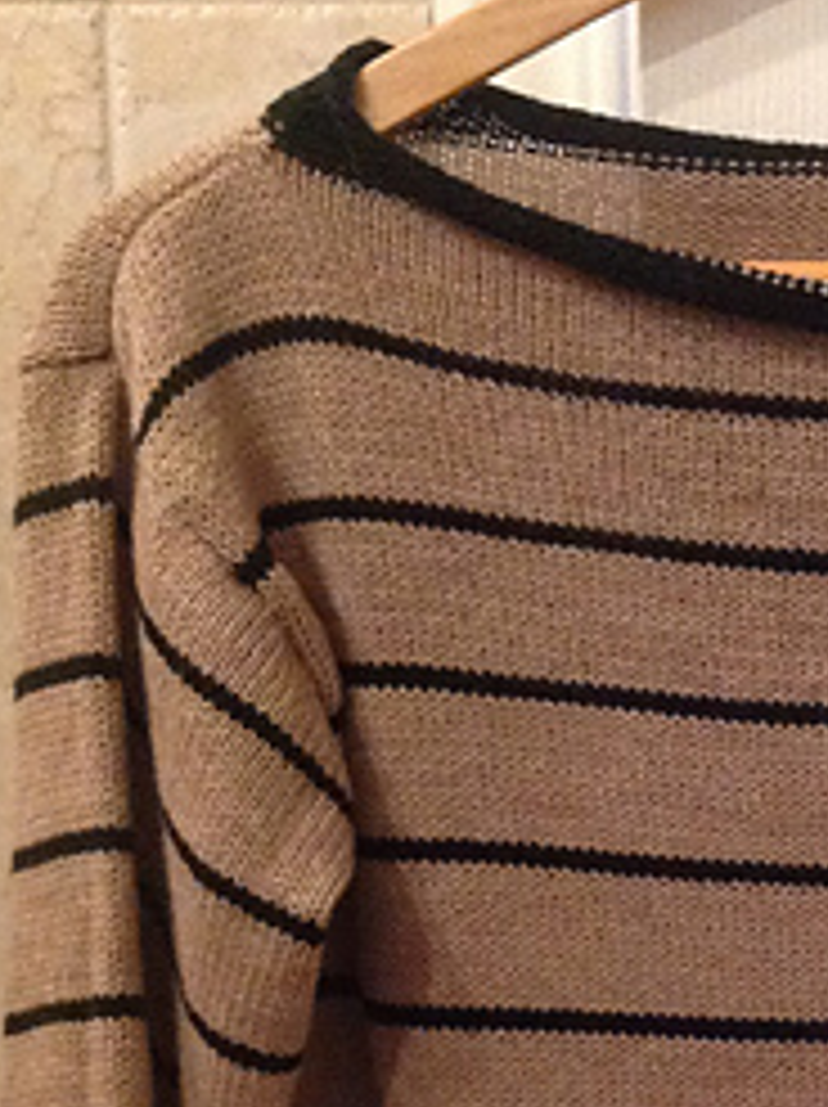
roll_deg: +0.6
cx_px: 981
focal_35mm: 91
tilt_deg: -10.3
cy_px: 1125
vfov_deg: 20.8
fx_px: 2907
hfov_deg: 15.6
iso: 500
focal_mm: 4.28
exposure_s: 1/15
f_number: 2.4
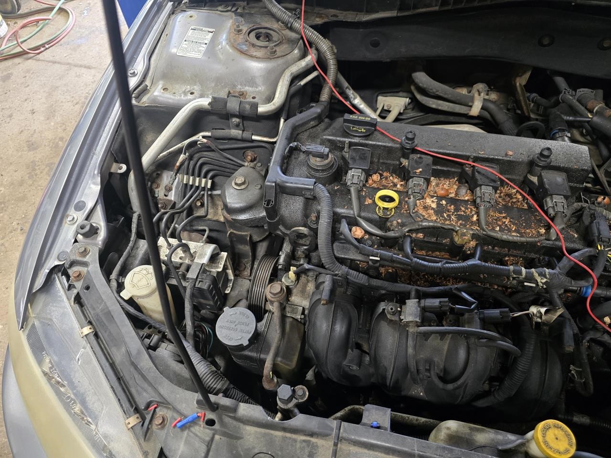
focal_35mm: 23
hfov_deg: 73.9
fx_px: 406
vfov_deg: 58.9
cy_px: 229
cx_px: 306
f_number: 1.7
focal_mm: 6.3
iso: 800
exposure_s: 1/60
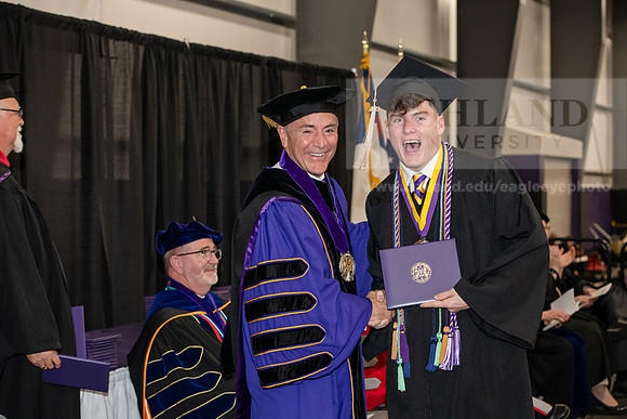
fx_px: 1219
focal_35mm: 70
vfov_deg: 19.5
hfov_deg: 28.8
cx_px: 314
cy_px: 210
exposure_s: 1/200
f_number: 5
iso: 2500
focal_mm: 70
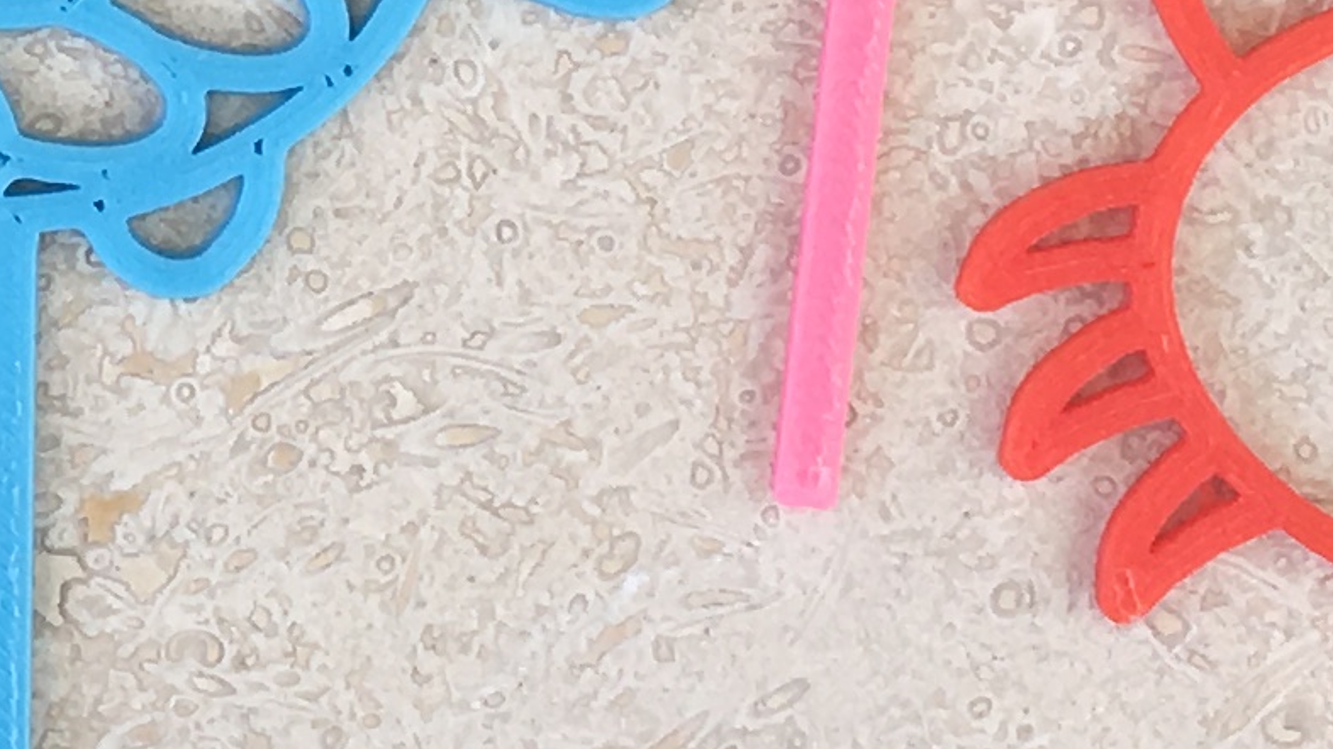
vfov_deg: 7.4
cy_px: -320
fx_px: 5726
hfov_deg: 13.0
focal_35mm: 162
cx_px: -124
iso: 25
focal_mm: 4.15
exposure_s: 1/264
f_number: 2.2
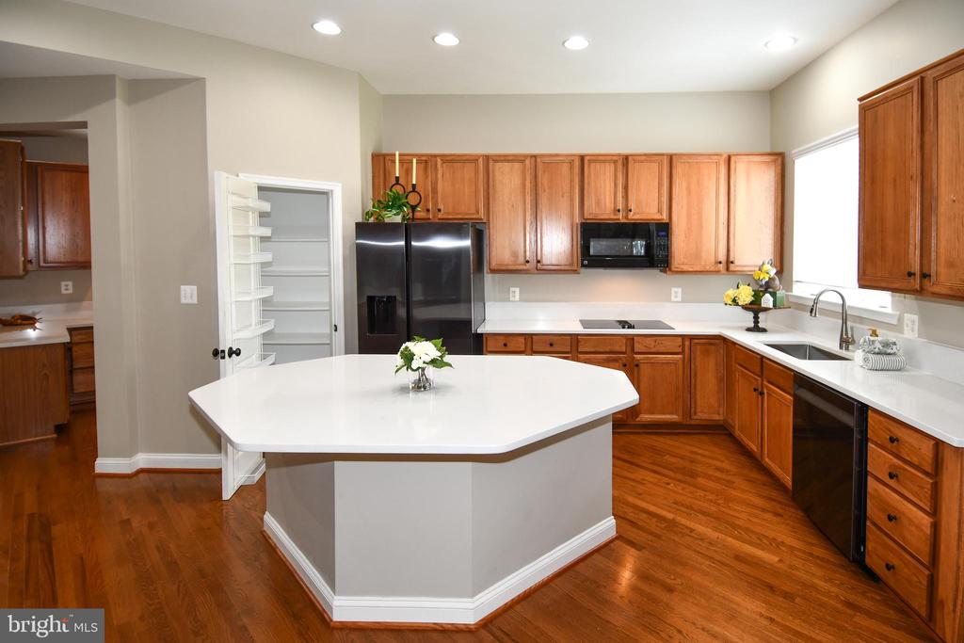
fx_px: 482
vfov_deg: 67.4
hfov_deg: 90.0
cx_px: 482
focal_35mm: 18
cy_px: 322
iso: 320
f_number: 4
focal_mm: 12
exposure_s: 1/60
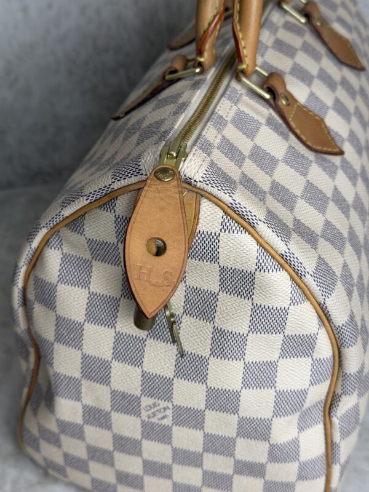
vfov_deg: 39.7
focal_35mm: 48
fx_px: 682
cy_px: 246
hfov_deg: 30.3
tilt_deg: -36.2
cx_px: 184
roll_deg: -4.4
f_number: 1.78
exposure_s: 1/159
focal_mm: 6.76
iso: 50
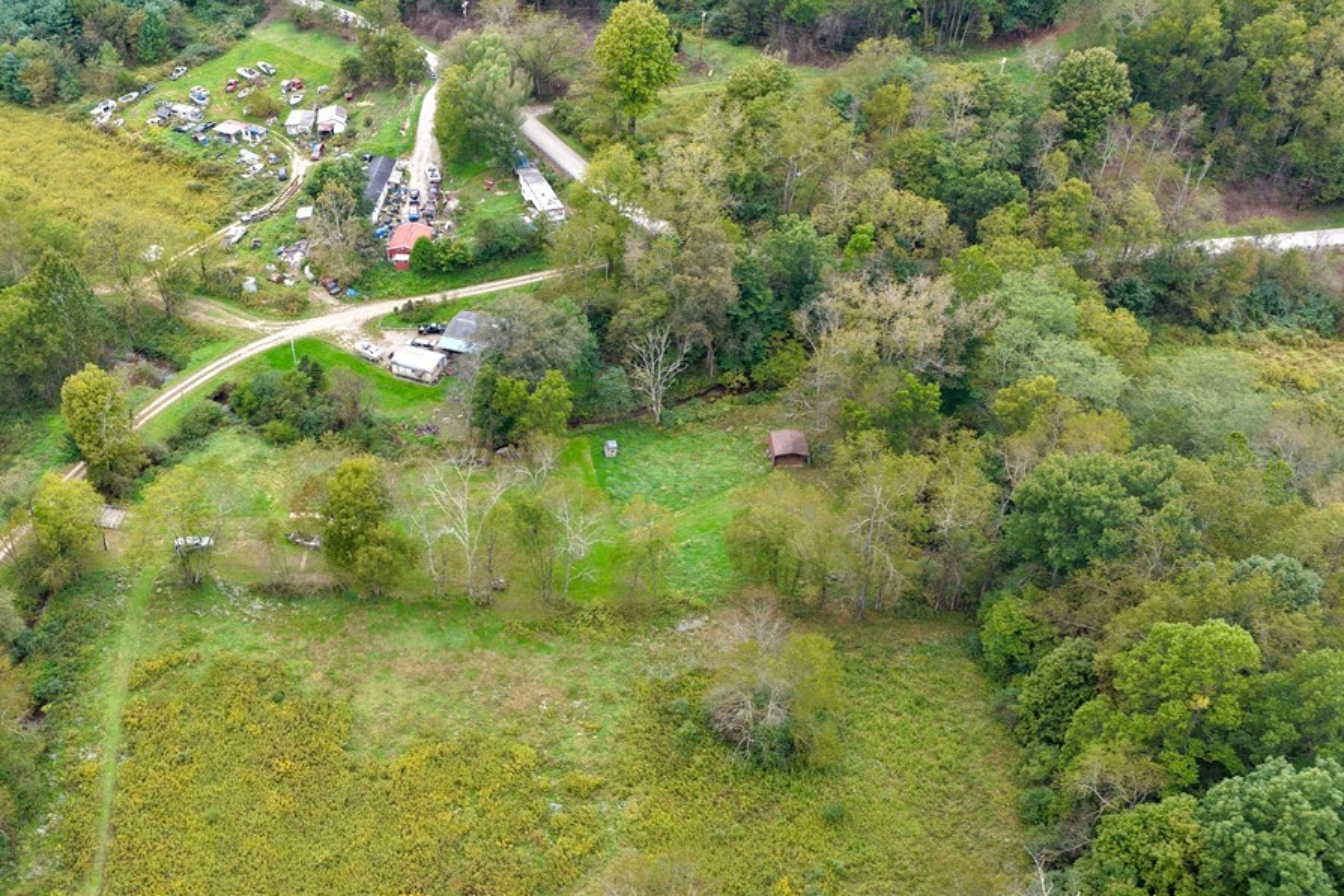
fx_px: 1269
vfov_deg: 38.8
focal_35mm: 34
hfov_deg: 55.4
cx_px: 541
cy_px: 514
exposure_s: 1/120
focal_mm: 14.45
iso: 100
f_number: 2.8
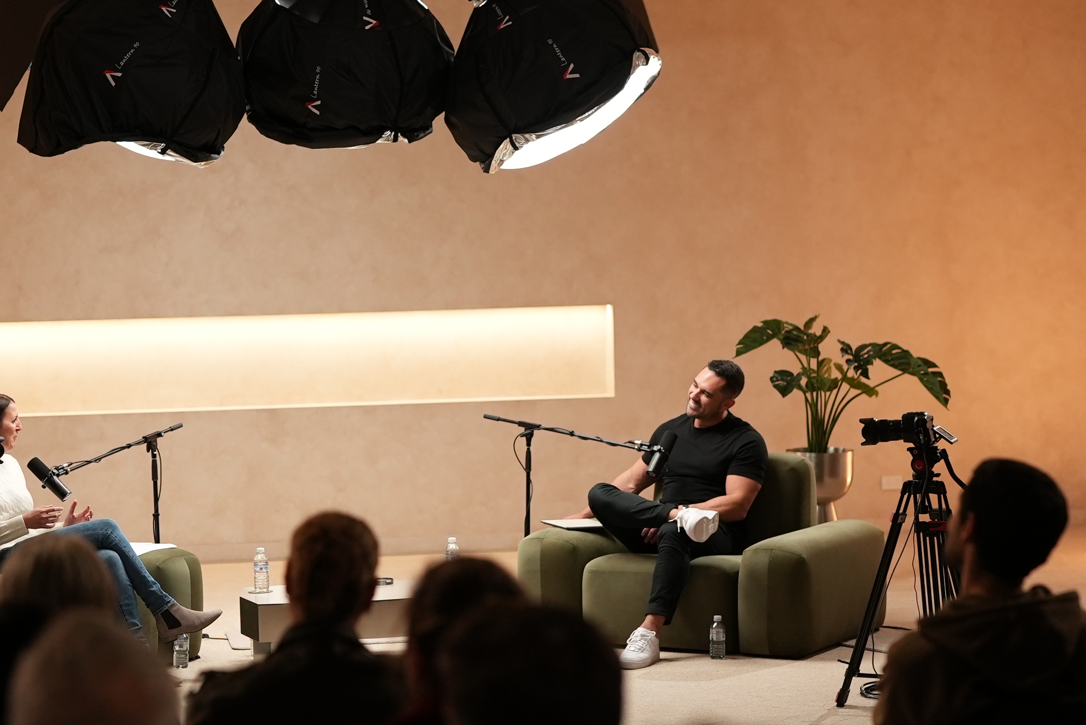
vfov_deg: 15.4
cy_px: 357
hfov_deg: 22.8
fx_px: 2686
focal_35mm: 89
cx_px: 408
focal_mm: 50
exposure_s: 1/400
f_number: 1.8
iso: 1600
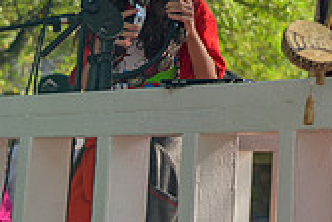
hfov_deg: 15.0
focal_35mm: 131
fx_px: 1208
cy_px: -114
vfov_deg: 10.1
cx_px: 425
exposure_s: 1/125
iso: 90
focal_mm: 38
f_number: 4
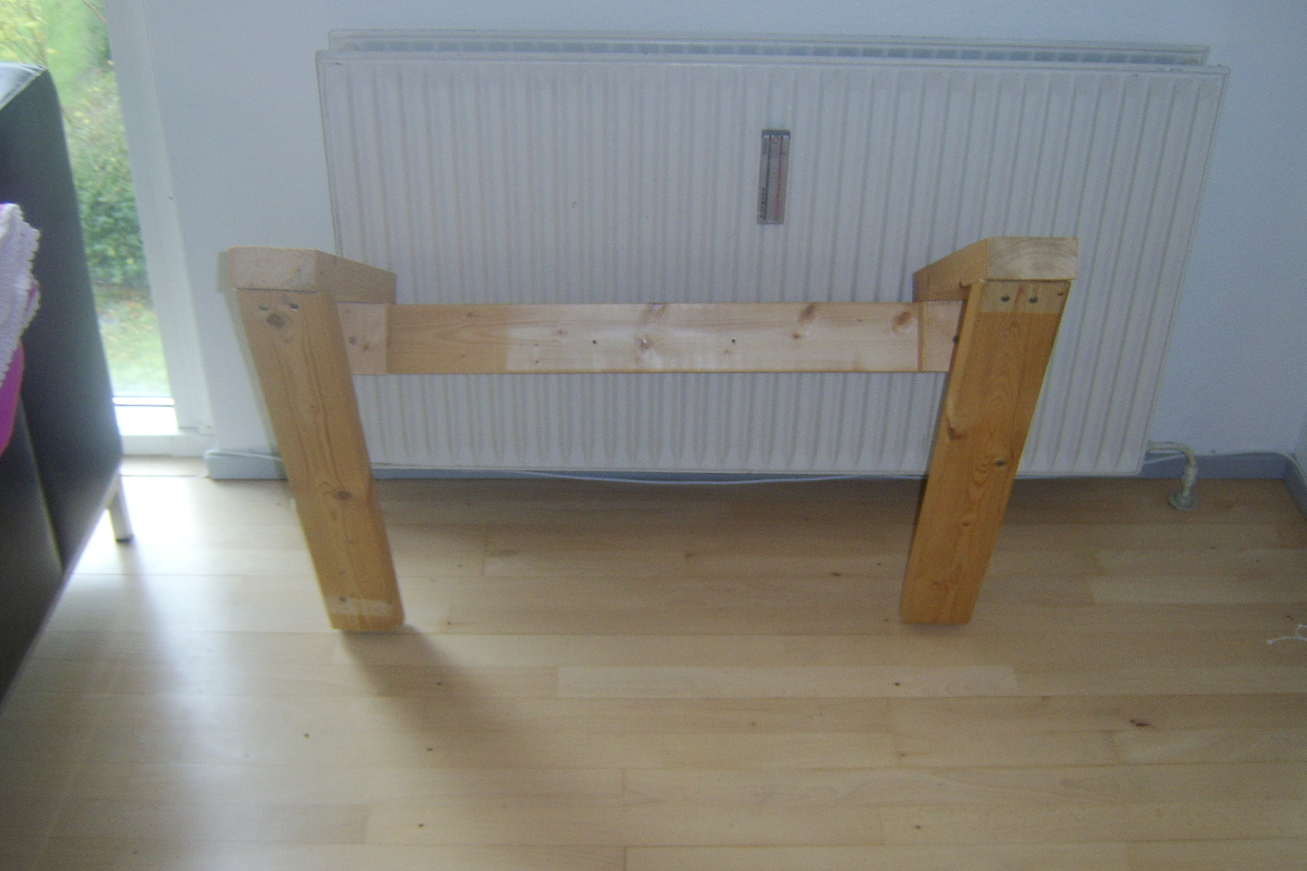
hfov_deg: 57.2
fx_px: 1198
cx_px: 646
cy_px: 439
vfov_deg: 40.0
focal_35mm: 33
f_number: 2.7
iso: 200
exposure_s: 1/30
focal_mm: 8.13
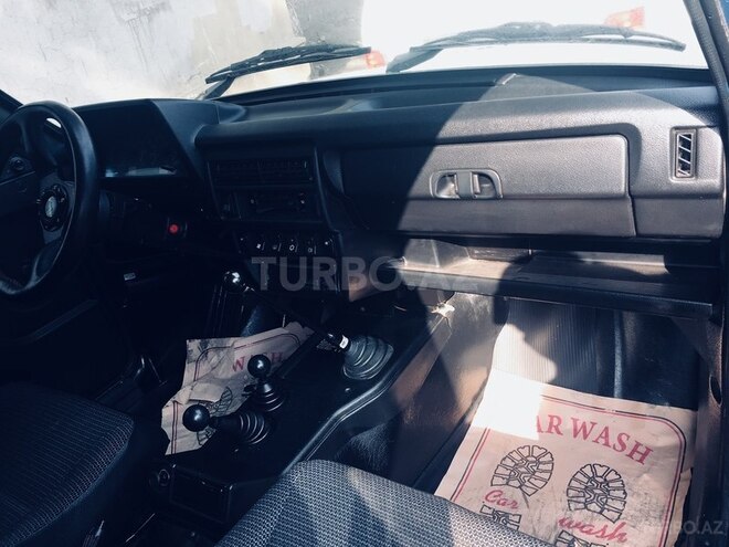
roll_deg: +14.1
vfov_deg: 48.2
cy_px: 274
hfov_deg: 61.7
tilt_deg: -27.8
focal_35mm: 29
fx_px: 611
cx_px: 364
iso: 25
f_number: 2.2
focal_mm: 4.15
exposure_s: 1/100
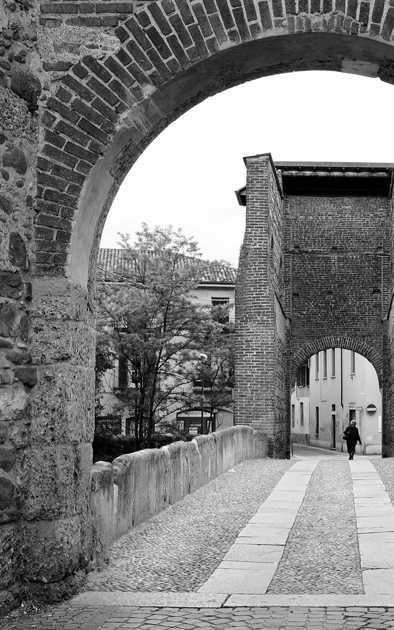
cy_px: 316
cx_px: 344
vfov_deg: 35.2
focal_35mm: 58
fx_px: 993
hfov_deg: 22.0
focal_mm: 25
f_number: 16
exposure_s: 1/40
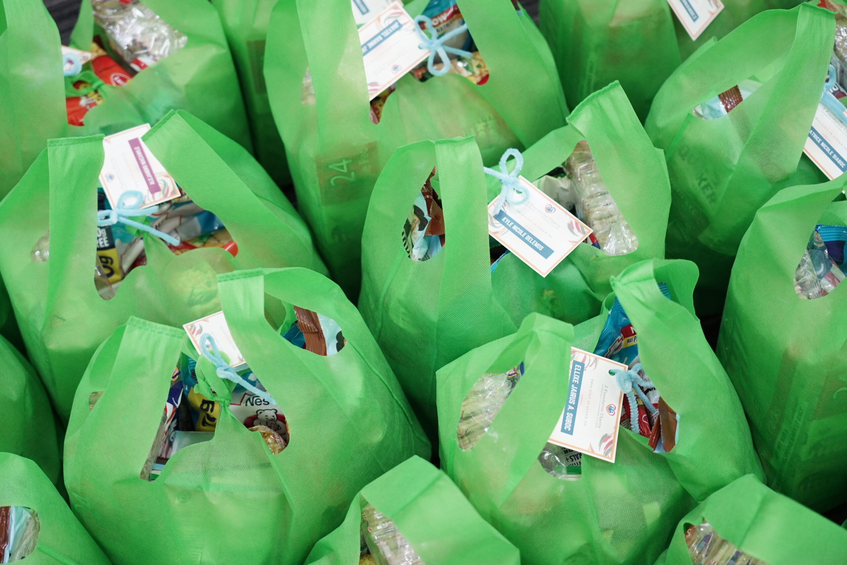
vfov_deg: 22.3
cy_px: 282
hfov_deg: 32.9
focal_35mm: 61
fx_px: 1435
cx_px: 424
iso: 2000
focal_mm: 61
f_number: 4
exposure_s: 1/80
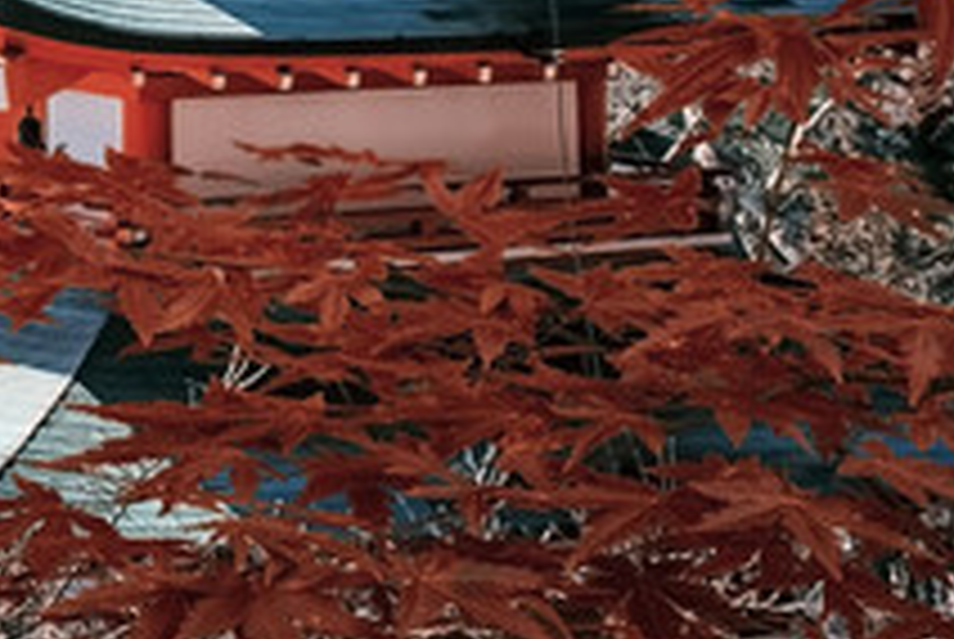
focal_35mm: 99
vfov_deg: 13.1
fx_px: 2627
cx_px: -598
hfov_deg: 17.7
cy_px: -344
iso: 64
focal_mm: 28
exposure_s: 1/250
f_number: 8
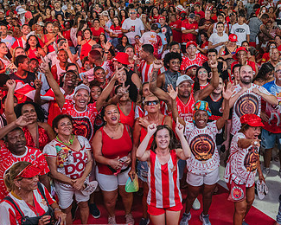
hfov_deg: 44.0
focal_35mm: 41
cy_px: 93
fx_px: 341
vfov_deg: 36.4
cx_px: 192
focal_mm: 24.5
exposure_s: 1/200
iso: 2000
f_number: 4
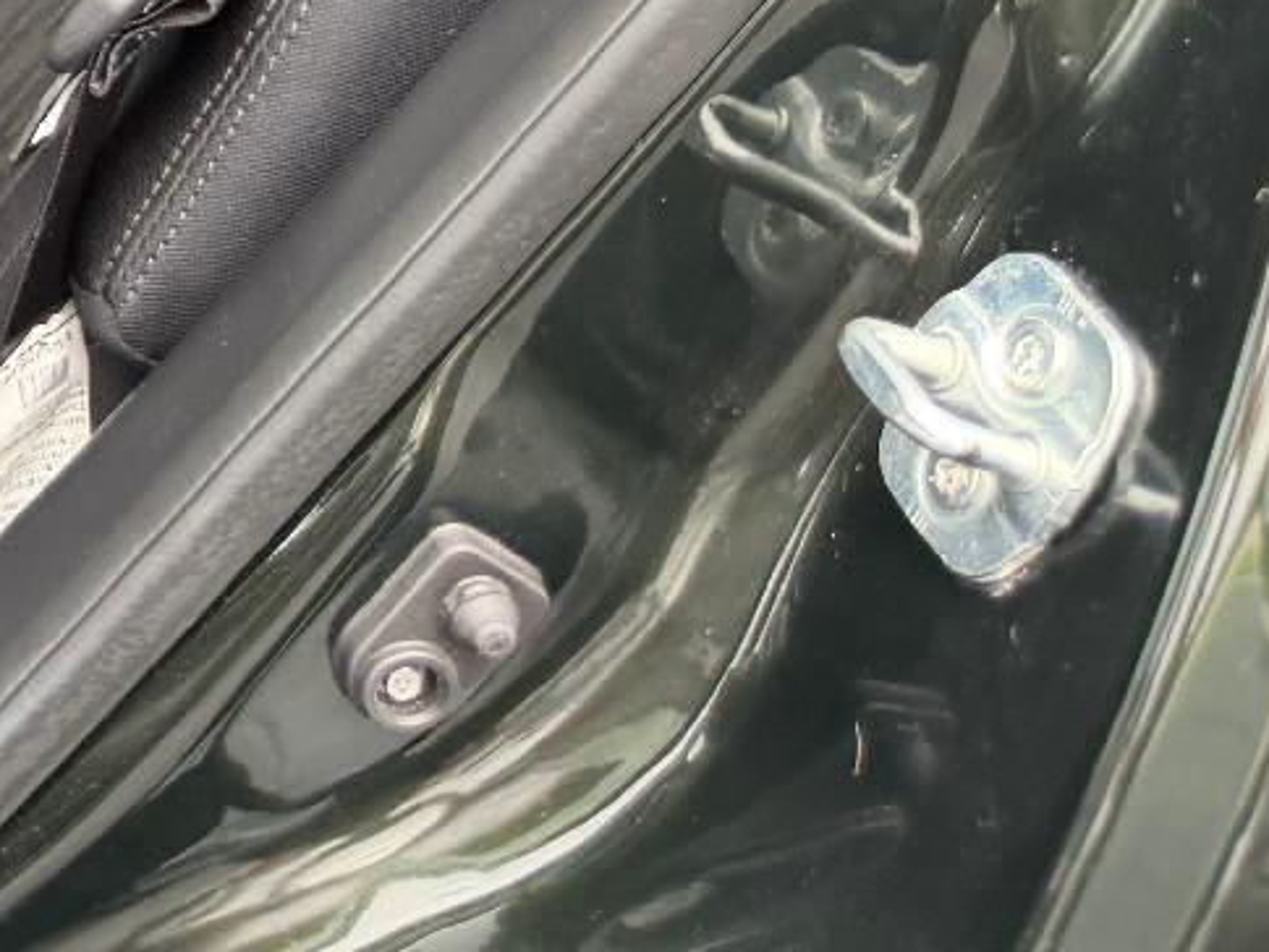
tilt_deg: -15.6
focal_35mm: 95
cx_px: -840
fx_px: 3483
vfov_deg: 14.0
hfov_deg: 17.6
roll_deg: +1.1
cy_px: -722
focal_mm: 6.76
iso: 125
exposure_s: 1/204
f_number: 1.78
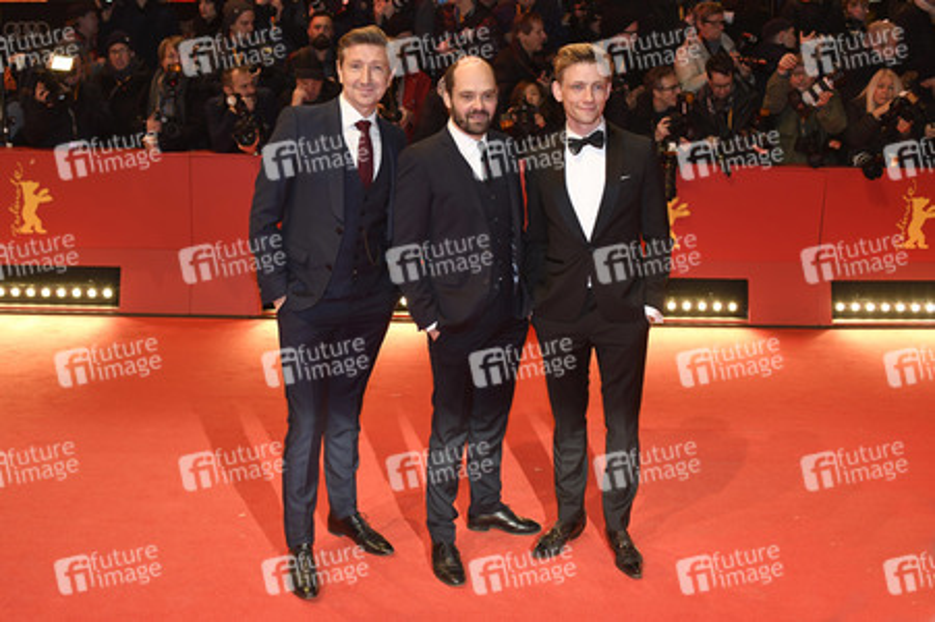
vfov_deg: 37.8
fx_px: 908
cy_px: 311
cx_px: 468
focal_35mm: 35
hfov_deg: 54.5
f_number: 4
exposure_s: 1/400
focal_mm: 35
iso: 1250
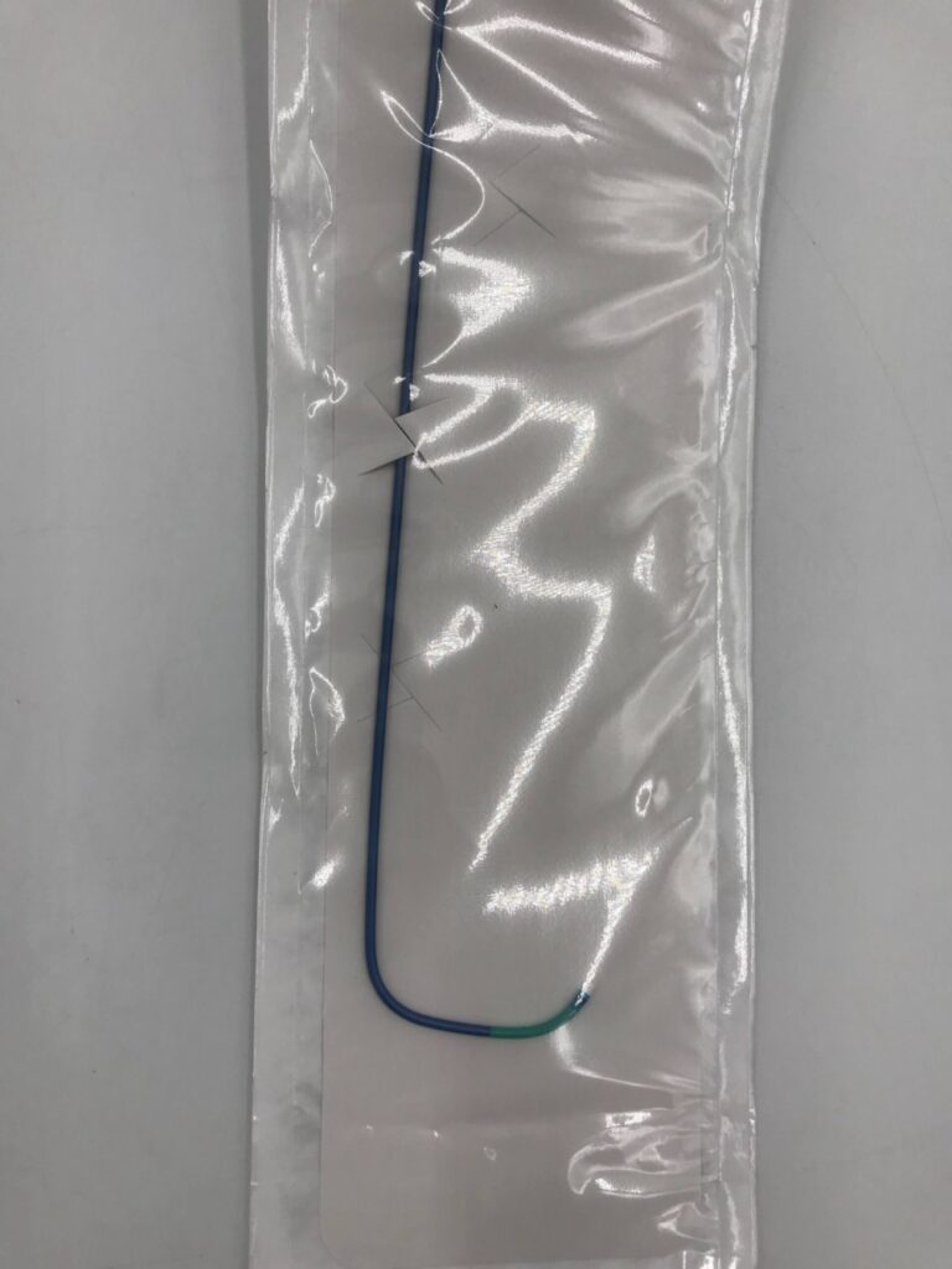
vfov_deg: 63.4
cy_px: 634
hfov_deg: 49.7
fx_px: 1027
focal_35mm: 28
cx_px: 476
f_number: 1.8
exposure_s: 1/302
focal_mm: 3.99
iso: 20
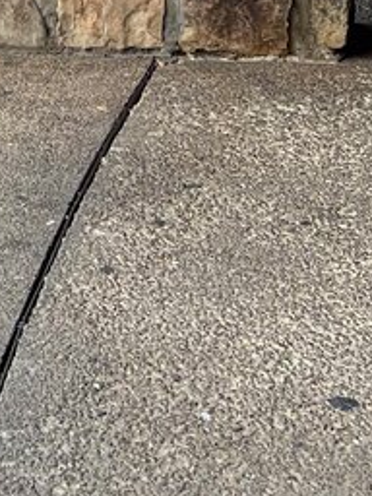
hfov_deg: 11.4
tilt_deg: -6.5
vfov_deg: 14.9
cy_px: -256
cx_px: -273
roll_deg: +1.5
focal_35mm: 122
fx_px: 1748
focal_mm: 5.7
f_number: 1.5
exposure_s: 1/974
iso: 50
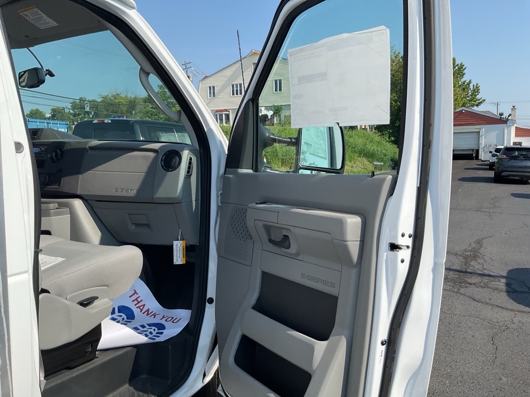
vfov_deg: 48.2
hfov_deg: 61.7
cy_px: 198
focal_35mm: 29
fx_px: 444
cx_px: 265
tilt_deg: -1.2
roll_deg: +0.9
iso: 16
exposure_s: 1/1342
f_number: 1.8
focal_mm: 3
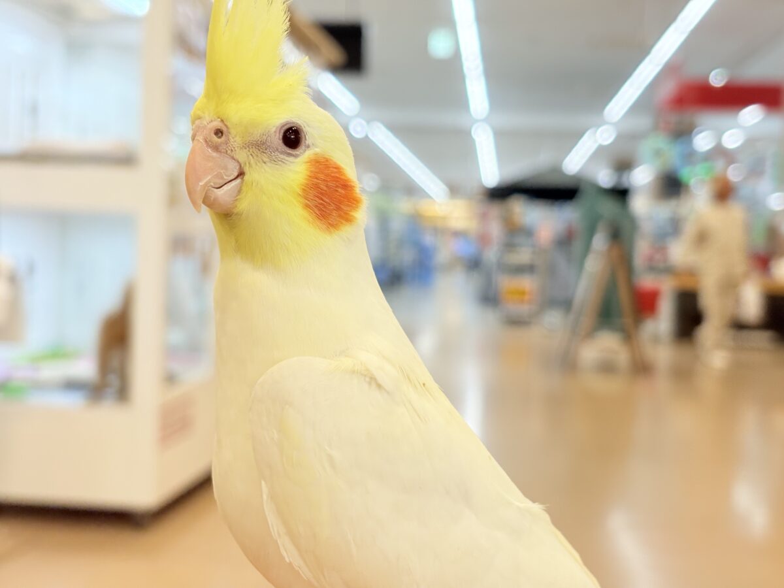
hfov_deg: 36.8
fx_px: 1178
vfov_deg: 28.0
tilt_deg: -1.3
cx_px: 392
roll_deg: -1.4
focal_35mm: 52
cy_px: 294
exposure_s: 1/100
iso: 50
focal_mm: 5.96
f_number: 1.6
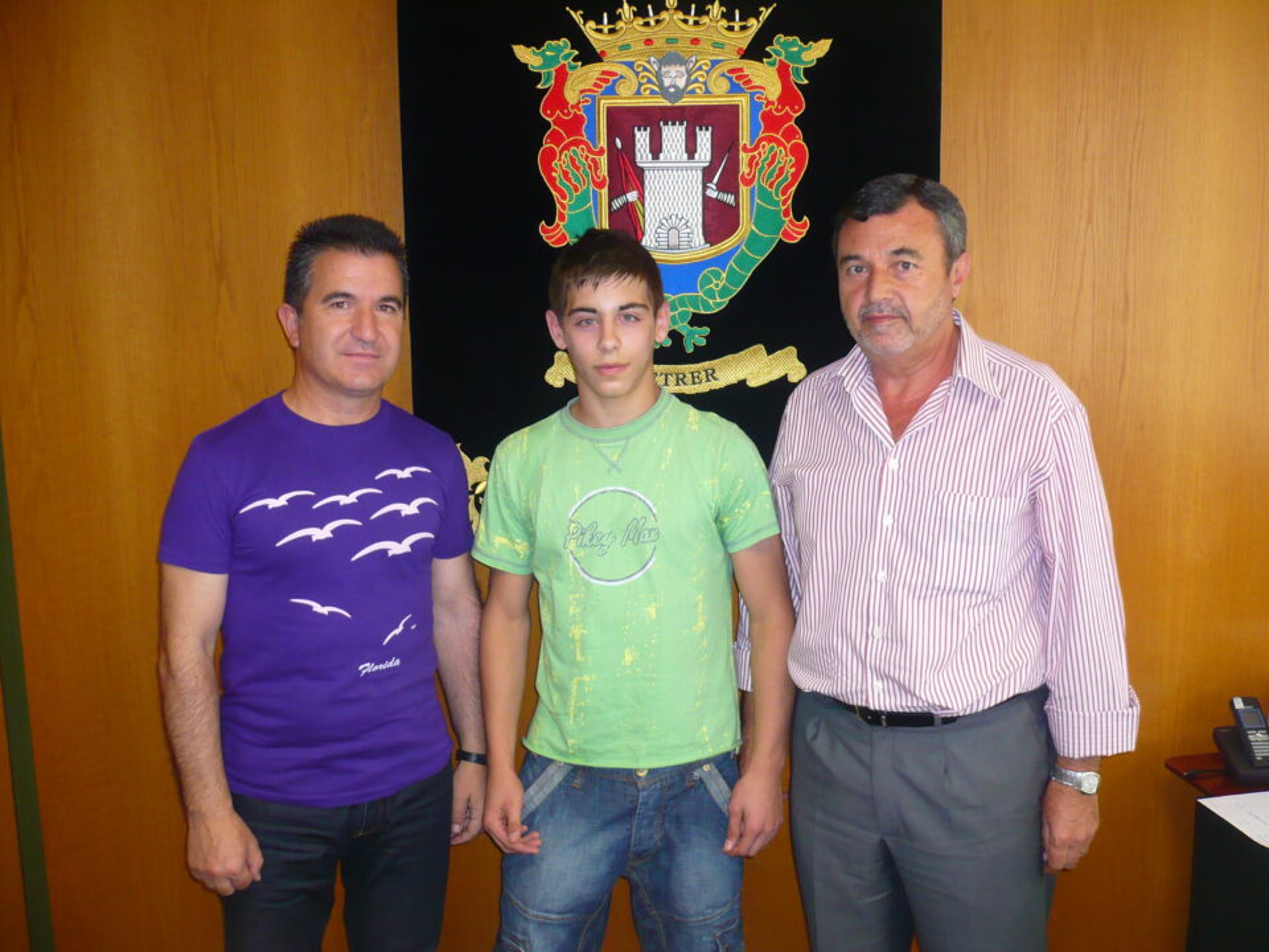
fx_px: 1283
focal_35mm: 35
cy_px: 476
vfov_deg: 40.7
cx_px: 634
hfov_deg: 52.6
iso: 200
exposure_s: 1/30
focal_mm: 5.8
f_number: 2.8
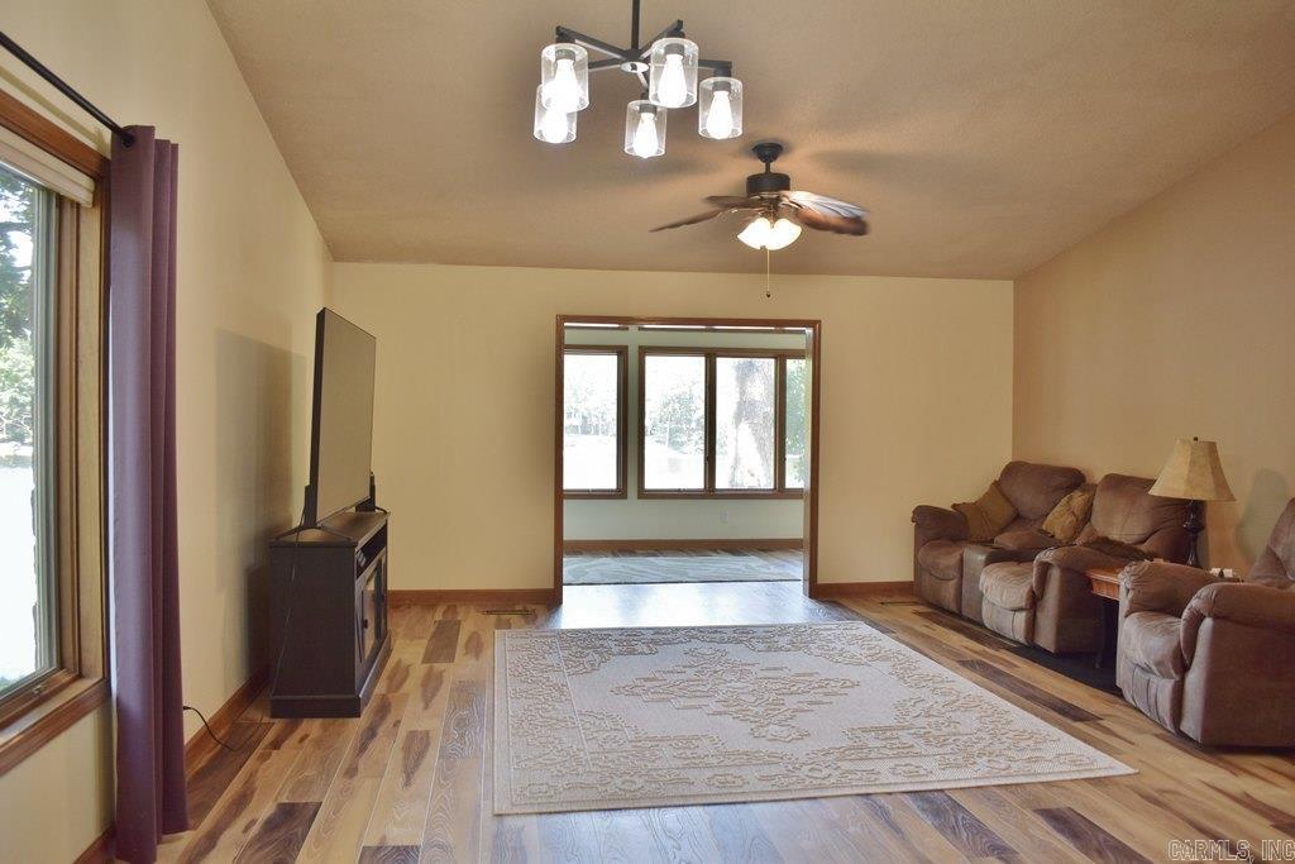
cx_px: 648
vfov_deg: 47.9
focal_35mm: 27
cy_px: 432
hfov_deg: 67.4
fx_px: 971
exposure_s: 1/60
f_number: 4
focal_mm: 18
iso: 400
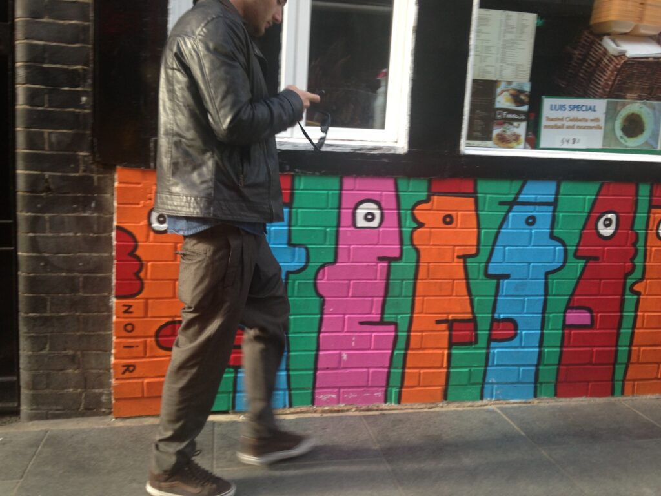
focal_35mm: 33
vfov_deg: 42.9
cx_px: 330
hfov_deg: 55.4
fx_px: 630
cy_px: 248
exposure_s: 1/60
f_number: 2.4
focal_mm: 4.13
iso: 50
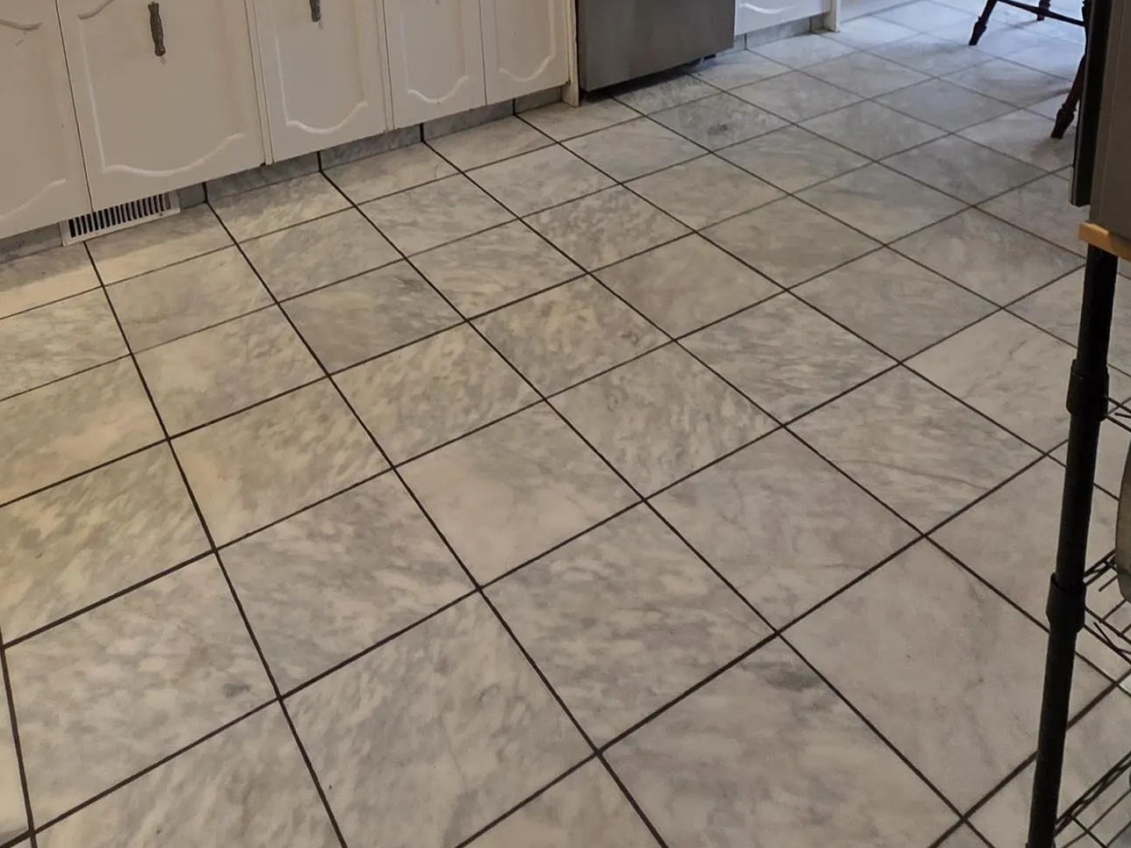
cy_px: -25
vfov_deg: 39.3
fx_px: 1013
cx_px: 533
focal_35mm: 31
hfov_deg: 58.3
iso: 250
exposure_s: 1/120
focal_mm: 2.2
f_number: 1.9
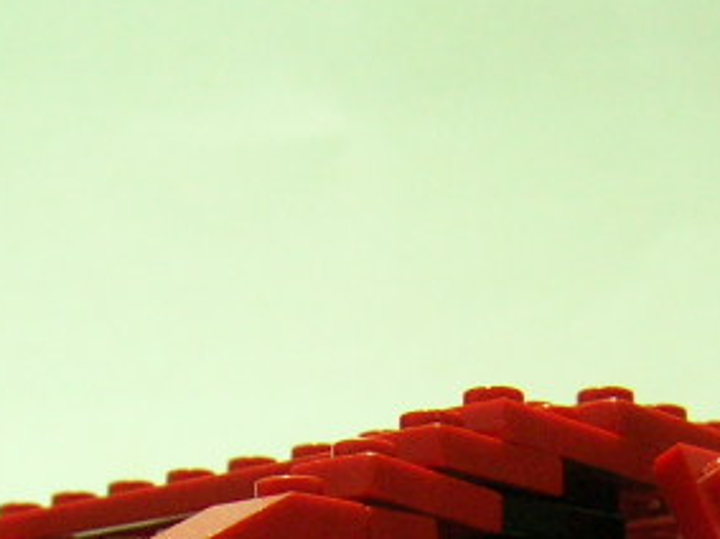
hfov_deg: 16.0
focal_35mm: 123
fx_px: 2557
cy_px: 910
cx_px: 351
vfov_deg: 11.3
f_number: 2.9
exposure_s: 1/4
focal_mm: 5.7
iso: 146
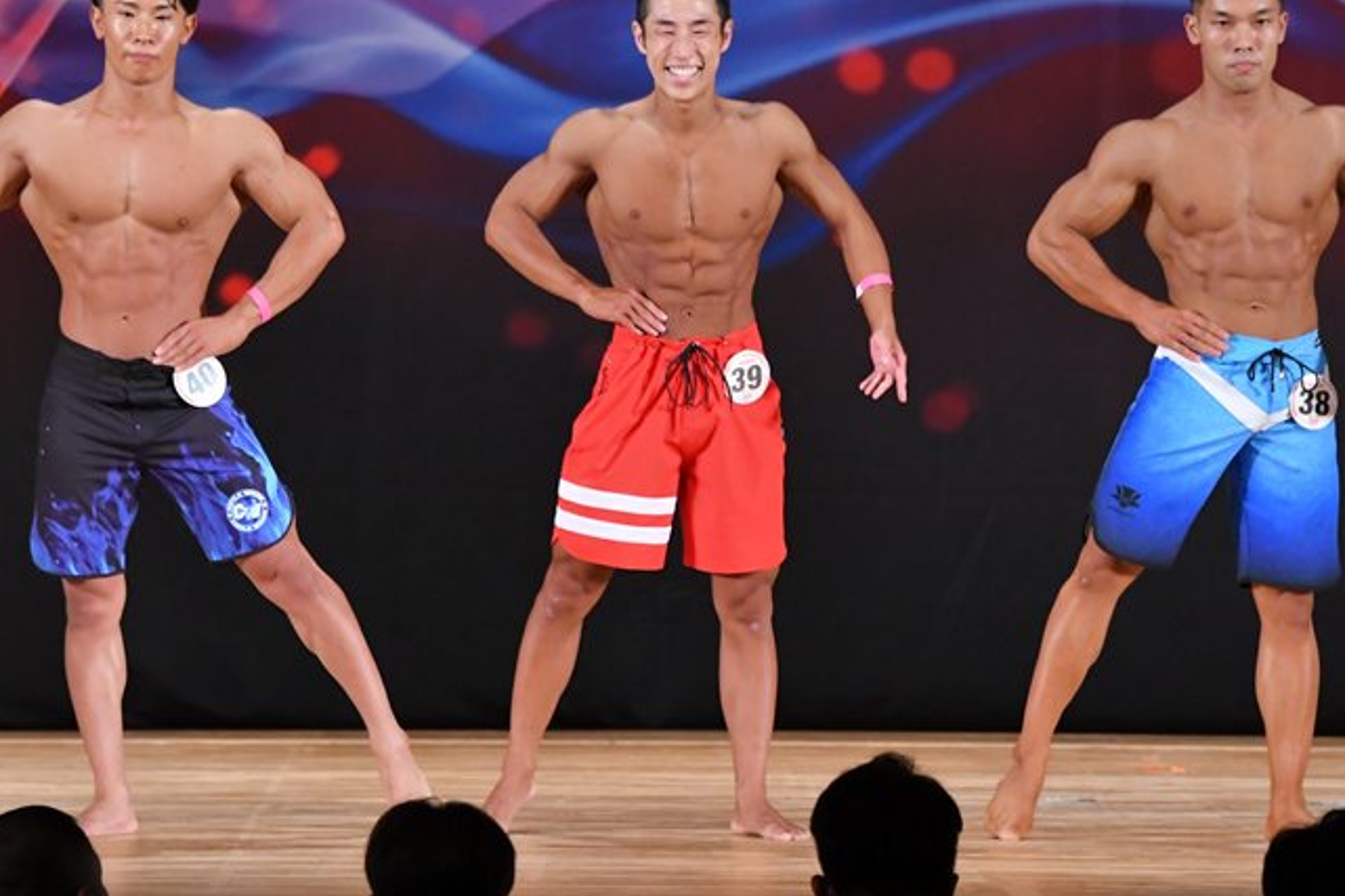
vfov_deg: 4.7
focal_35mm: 290
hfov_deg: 7.1
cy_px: 367
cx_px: 721
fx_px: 10831
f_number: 5.6
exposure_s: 1/400
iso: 4000
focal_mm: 160
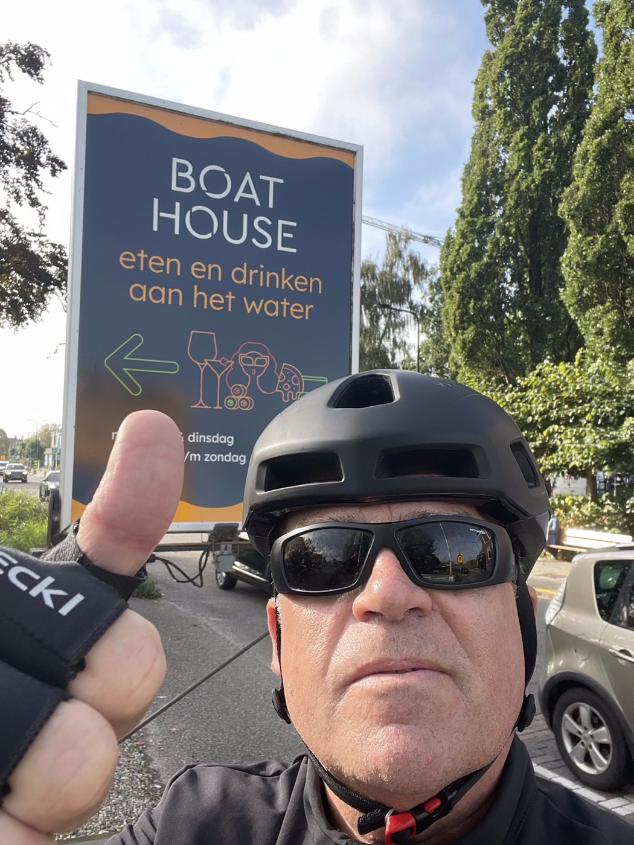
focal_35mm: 30
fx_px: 733
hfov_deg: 46.8
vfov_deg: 60.0
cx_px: 317
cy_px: 422
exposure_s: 1/164
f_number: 2.2
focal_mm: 2.71
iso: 25
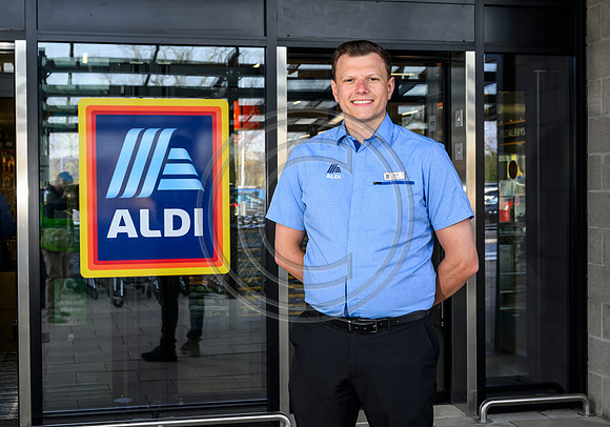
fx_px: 856
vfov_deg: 28.0
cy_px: 198
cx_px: 264
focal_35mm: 50
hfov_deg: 39.1
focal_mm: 44
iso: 500
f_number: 7.1
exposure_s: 1/160
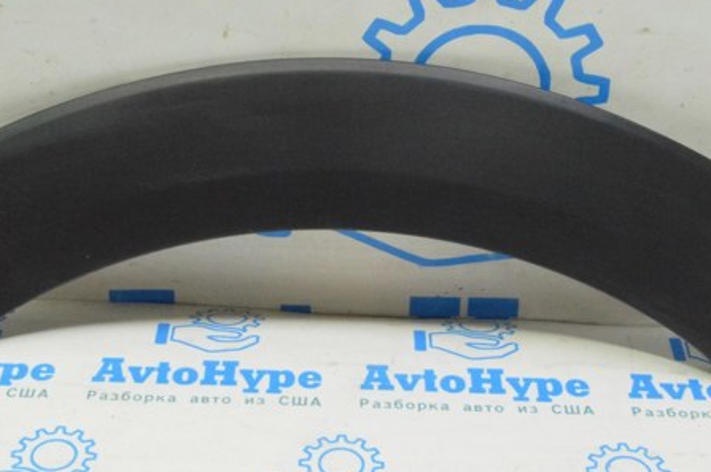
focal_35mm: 73
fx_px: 1440
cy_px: 142
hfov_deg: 27.7
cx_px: 323
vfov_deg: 18.6
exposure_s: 1/20
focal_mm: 34
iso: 6400
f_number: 20
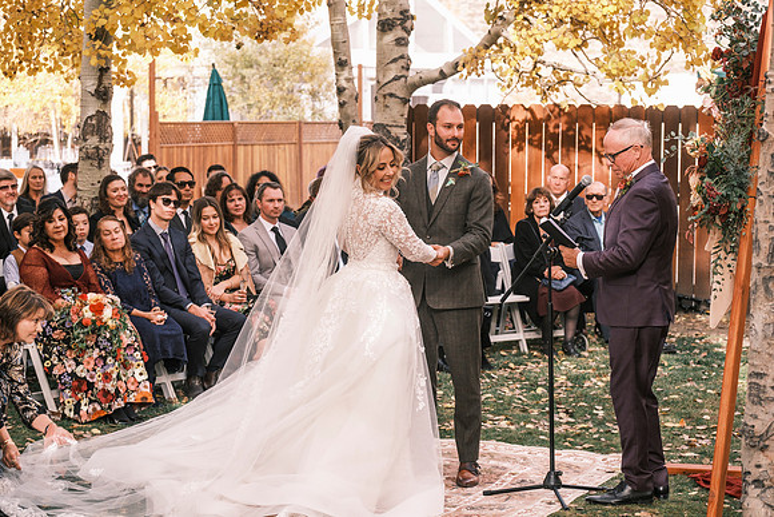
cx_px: 387
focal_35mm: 88
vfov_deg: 15.5
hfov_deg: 23.1
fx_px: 1892
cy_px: 258
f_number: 3.6
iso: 400
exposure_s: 1/500
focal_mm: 58.7
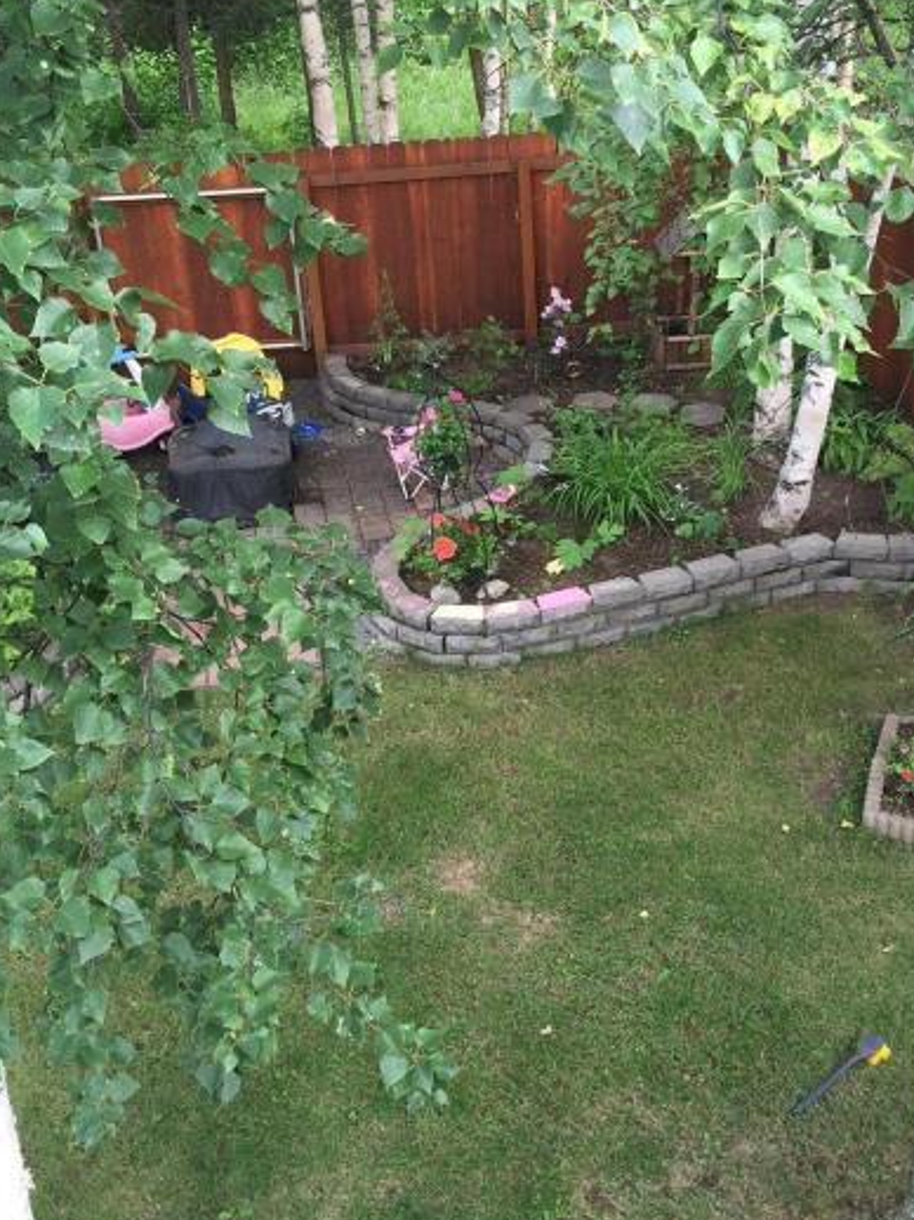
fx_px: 1515
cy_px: 539
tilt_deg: -25.0
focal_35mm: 43
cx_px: 556
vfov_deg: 43.8
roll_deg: +1.9
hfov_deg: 33.4
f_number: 2.2
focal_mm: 4.15
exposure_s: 1/60
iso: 40
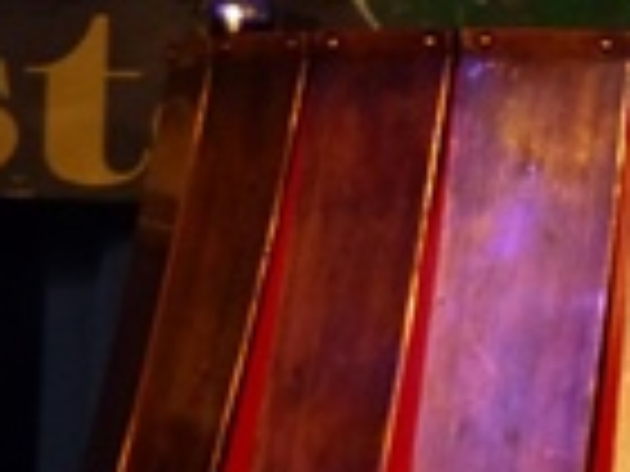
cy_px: -503
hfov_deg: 2.9
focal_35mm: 671
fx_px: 12212
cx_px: 1382
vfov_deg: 2.2
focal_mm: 26.5
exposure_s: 1/60
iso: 400
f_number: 2.8
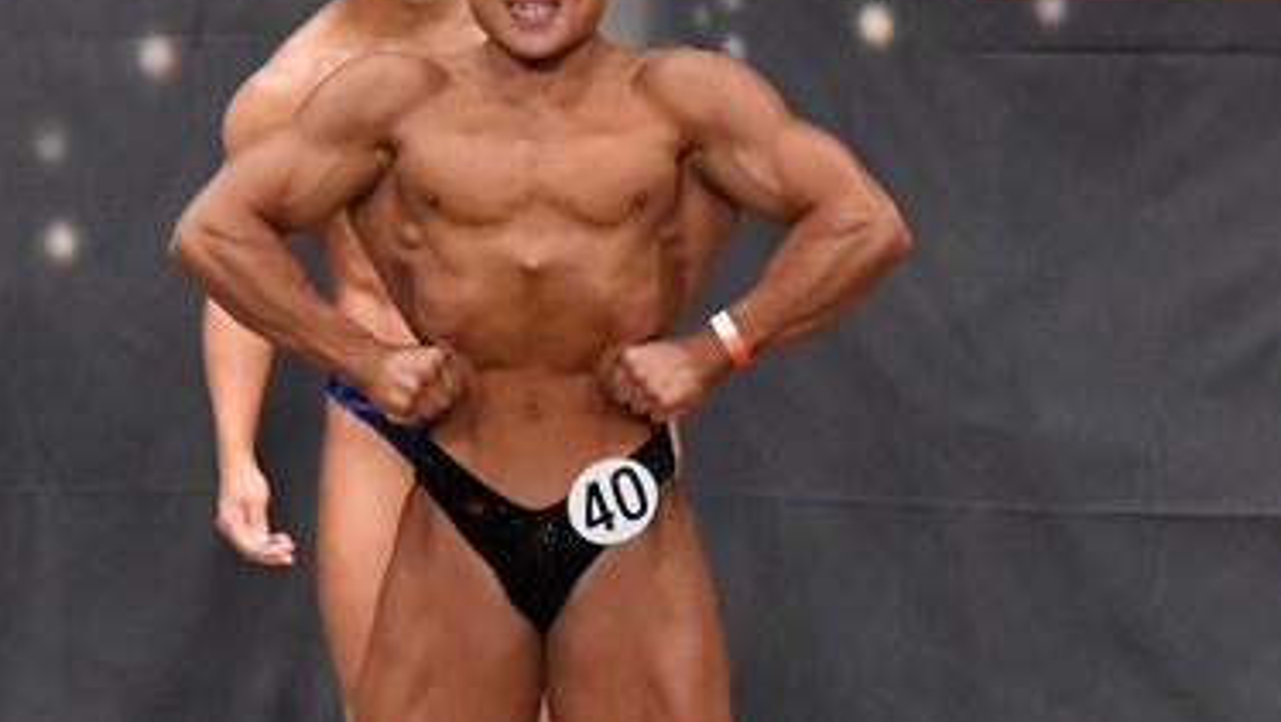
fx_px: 14888
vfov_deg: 2.8
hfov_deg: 4.9
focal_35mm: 438
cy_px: 558
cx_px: 632
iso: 6400
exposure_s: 1/400
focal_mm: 135
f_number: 5.6
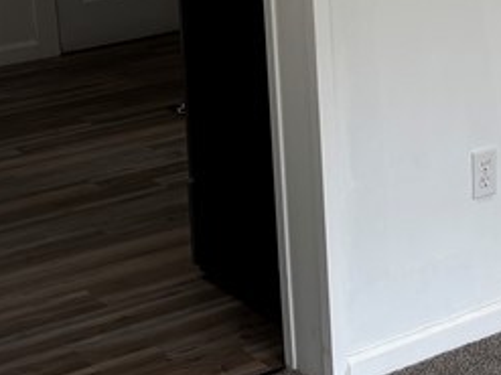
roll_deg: +1.3
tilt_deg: -7.8
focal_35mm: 108
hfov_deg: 17.3
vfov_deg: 13.2
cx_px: 611
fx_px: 1562
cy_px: -107
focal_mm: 5.96
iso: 32
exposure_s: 1/135
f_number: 1.6
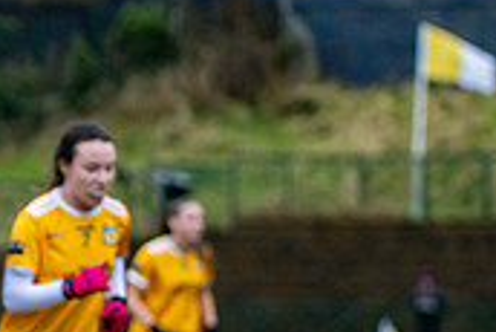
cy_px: 336
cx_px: -283
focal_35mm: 456
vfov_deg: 3.0
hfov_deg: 4.5
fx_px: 6288
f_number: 2.8
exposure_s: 1/1000
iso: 1250
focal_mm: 135
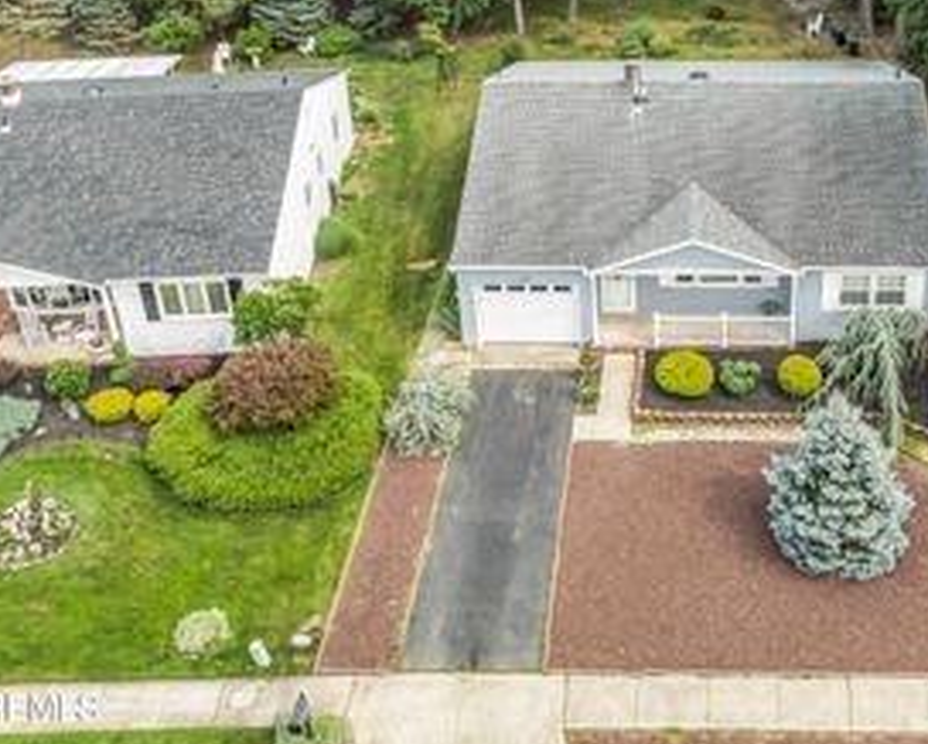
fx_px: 1182
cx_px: 658
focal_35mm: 43
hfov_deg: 42.0
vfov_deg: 33.7
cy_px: 126
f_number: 2.8
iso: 110
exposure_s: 1/800
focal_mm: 12.29
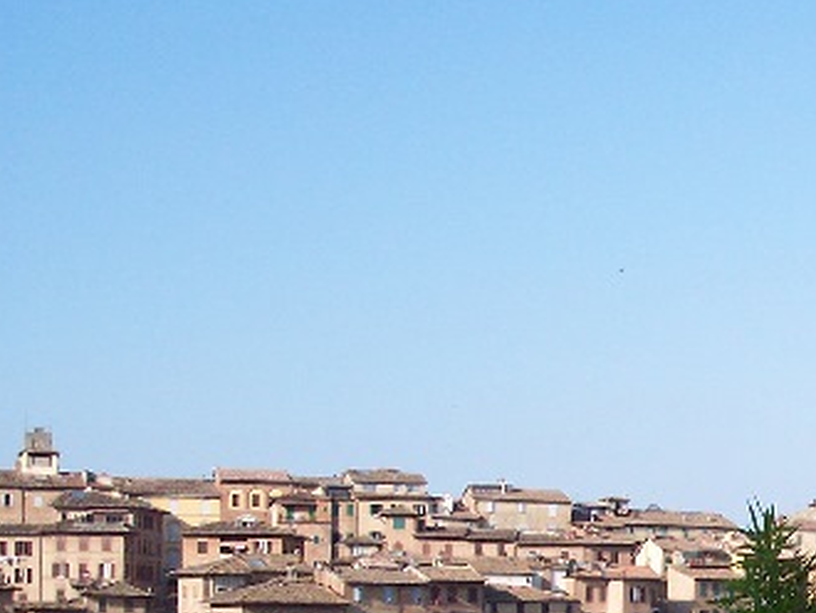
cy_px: 596
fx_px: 2170
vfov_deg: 15.8
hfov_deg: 20.0
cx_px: 982
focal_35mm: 92
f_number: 4.8
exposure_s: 1/500
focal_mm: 8
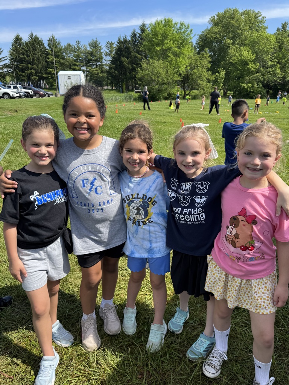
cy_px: 192
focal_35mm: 24
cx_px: 144
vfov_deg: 71.6
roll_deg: +0.0
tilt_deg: -20.0
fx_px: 267
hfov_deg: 56.8
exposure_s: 1/2415
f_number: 1.78
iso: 80
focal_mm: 6.76
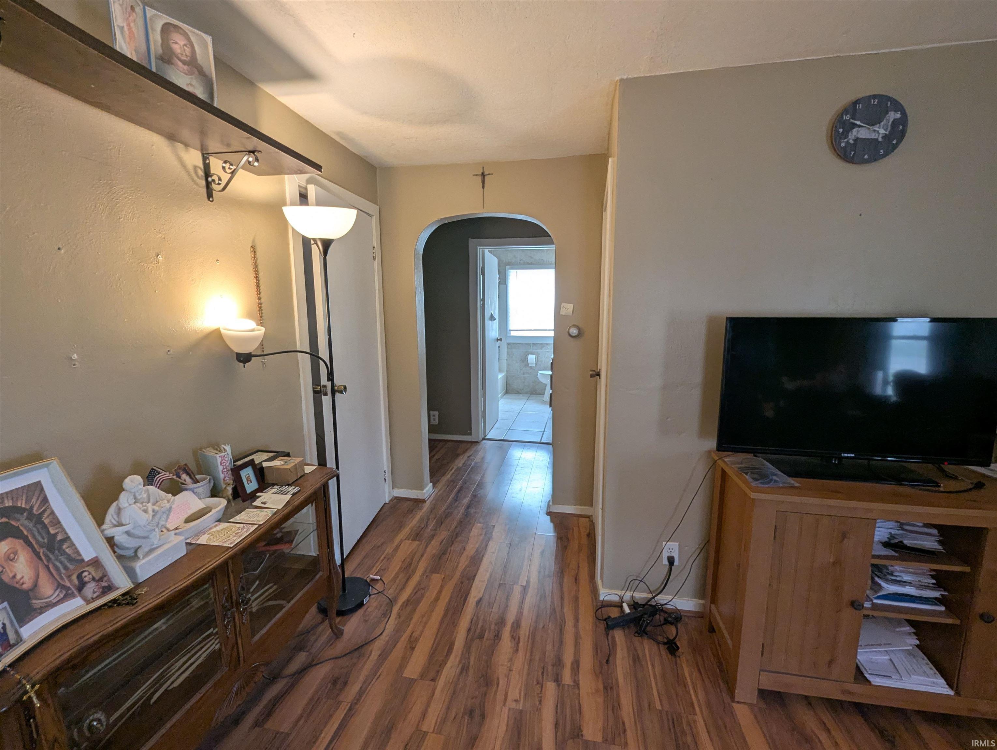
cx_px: 498
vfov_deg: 90.1
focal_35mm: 13
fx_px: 375
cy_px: 375
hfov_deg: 106.1
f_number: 2.2
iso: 96
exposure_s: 1/40
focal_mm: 1.95
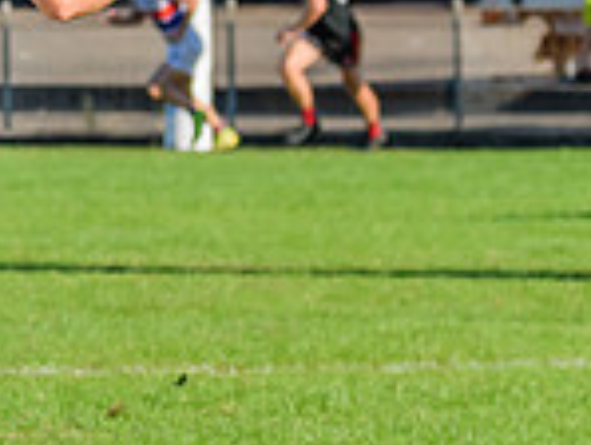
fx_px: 12166
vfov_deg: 2.1
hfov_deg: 2.8
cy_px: -25
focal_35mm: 712
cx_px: -201
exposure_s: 1/2000
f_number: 8
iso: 800
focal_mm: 180
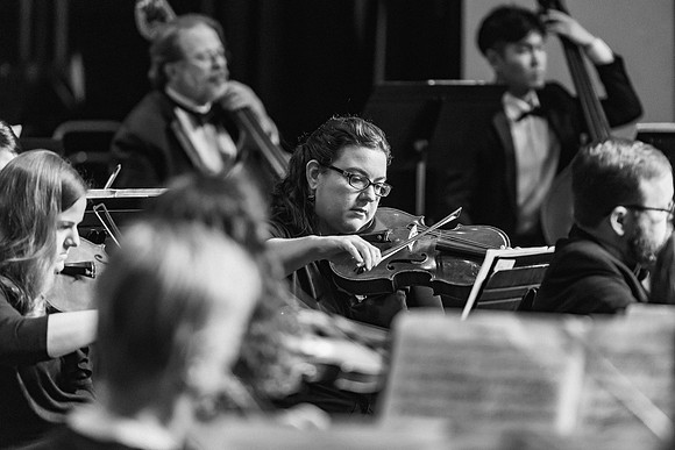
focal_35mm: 280
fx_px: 5251
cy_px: 225
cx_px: 338
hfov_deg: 7.4
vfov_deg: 4.9
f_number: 4
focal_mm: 280
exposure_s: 1/250
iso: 5000
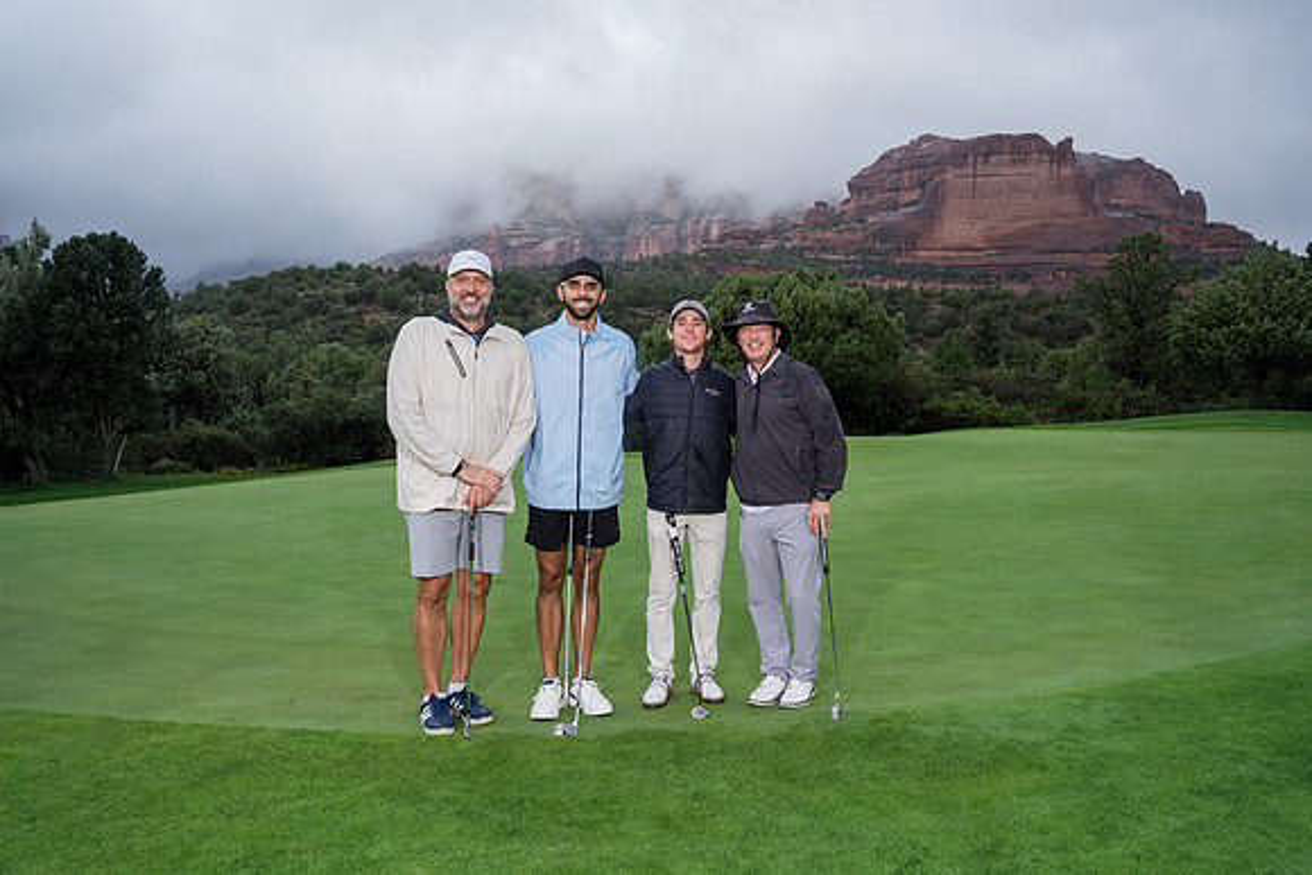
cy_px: 429
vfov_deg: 48.6
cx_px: 676
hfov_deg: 68.1
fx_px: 970
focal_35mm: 27
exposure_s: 1/400
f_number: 5
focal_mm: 25.7
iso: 320
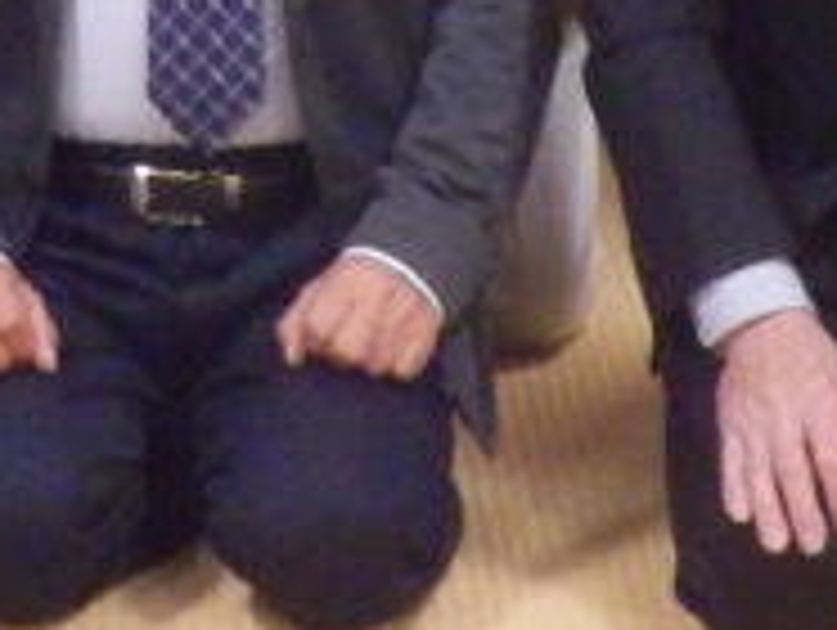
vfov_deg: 6.1
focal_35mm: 236
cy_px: -810
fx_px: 5714
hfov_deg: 8.3
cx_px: -22
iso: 1600
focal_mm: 7.9
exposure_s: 1/60
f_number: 4.2
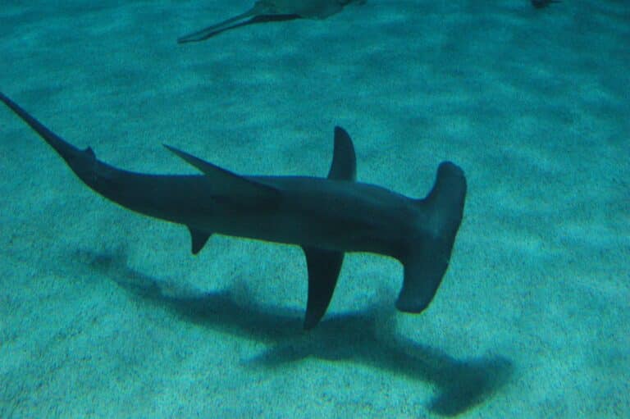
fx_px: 813
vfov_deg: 28.9
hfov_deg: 42.3
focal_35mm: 46
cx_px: 315
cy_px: 210
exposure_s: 1/80
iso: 1600
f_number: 4.5
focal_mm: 31
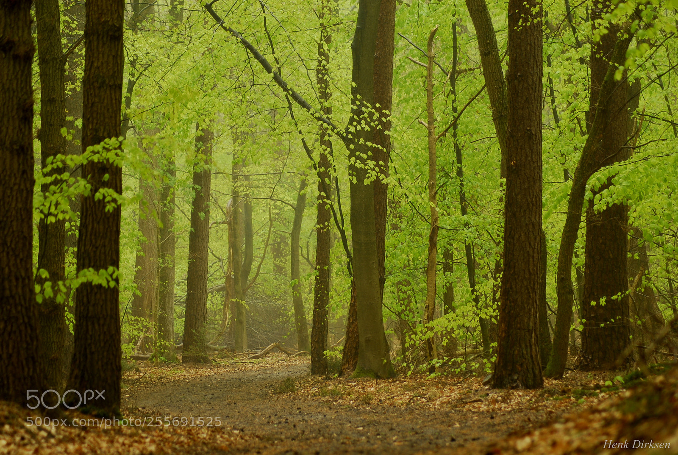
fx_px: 2774
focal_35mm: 147
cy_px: 228
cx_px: 339
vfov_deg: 9.4
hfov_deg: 13.9
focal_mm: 98
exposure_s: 1/15
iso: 100
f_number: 4
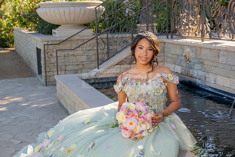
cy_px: 78
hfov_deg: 32.9
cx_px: 118
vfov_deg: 22.3
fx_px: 398
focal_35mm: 61
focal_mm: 61
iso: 200
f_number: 7.1
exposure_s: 1/200
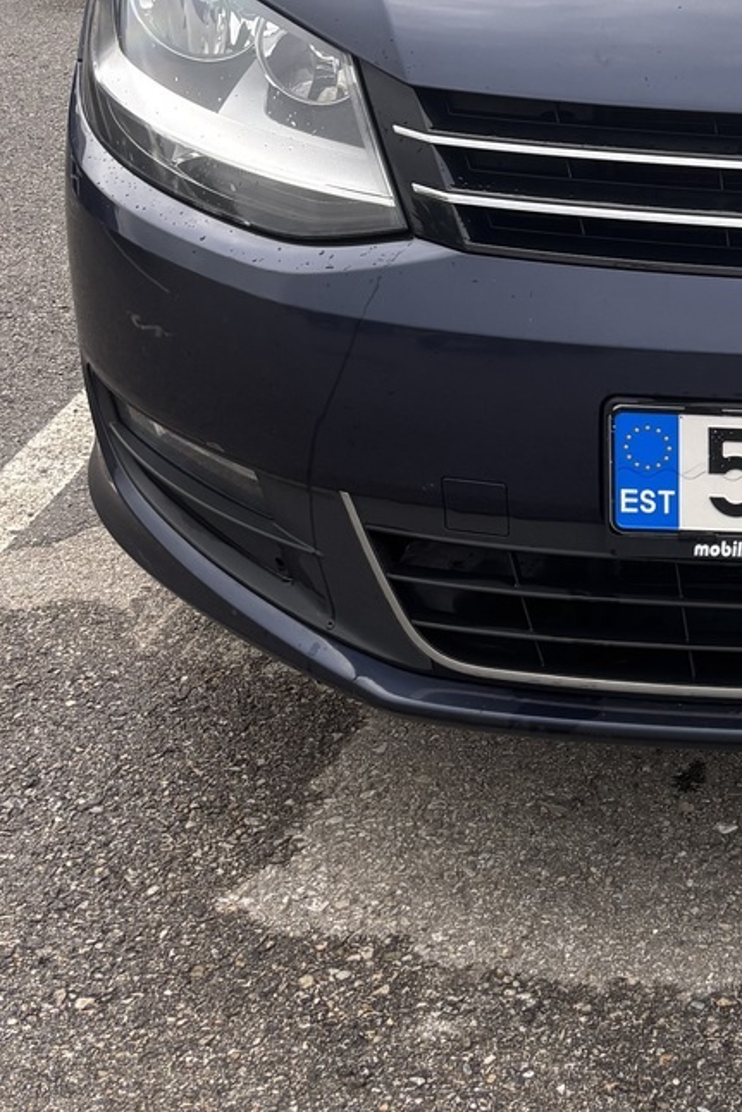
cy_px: 277
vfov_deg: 29.6
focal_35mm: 67
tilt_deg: -19.3
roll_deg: -3.0
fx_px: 2070
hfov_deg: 18.7
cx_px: 1005
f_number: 1.6
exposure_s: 1/581
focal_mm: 5.96
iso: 50
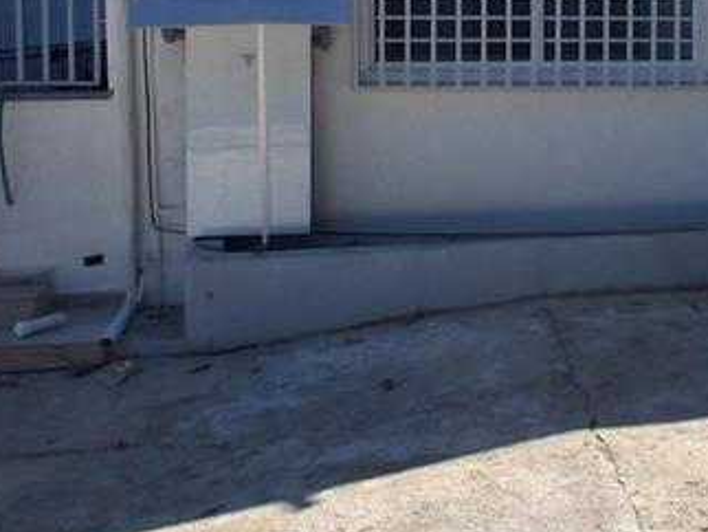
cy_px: 95
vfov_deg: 26.5
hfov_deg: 34.6
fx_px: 1105
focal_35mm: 54
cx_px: 547
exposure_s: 1/945
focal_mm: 1.4
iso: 50
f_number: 2.2
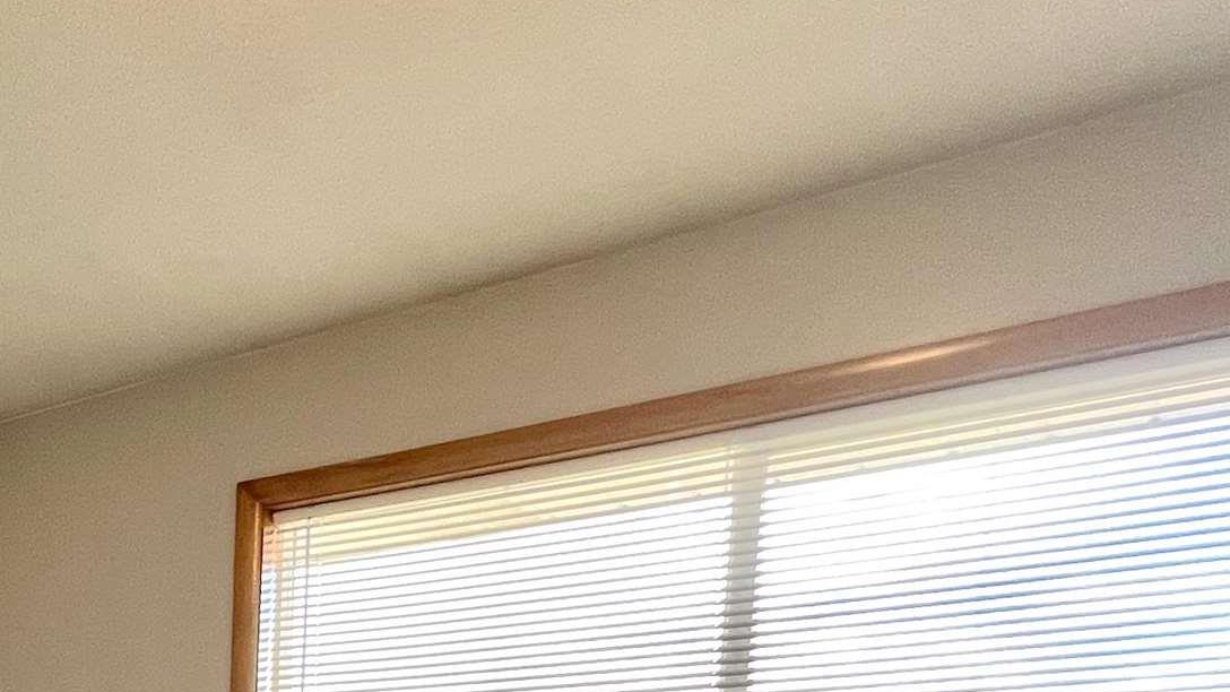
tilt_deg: -7.7
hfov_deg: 38.5
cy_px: 1041
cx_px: -217
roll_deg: +0.5
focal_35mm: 40
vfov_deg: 23.6
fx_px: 1305
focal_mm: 1.57
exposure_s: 1/120
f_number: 1.8
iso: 125
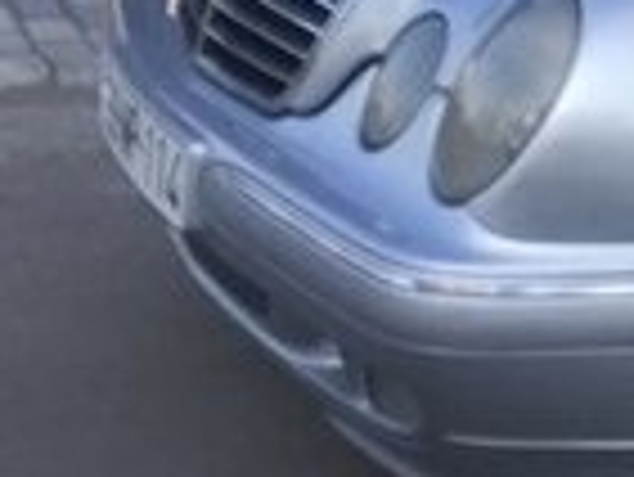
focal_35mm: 136
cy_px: 7
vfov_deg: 10.8
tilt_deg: -11.1
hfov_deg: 12.2
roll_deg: -7.1
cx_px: 1398
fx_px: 2493
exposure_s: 1/706
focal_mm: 4.15
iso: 32
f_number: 2.2
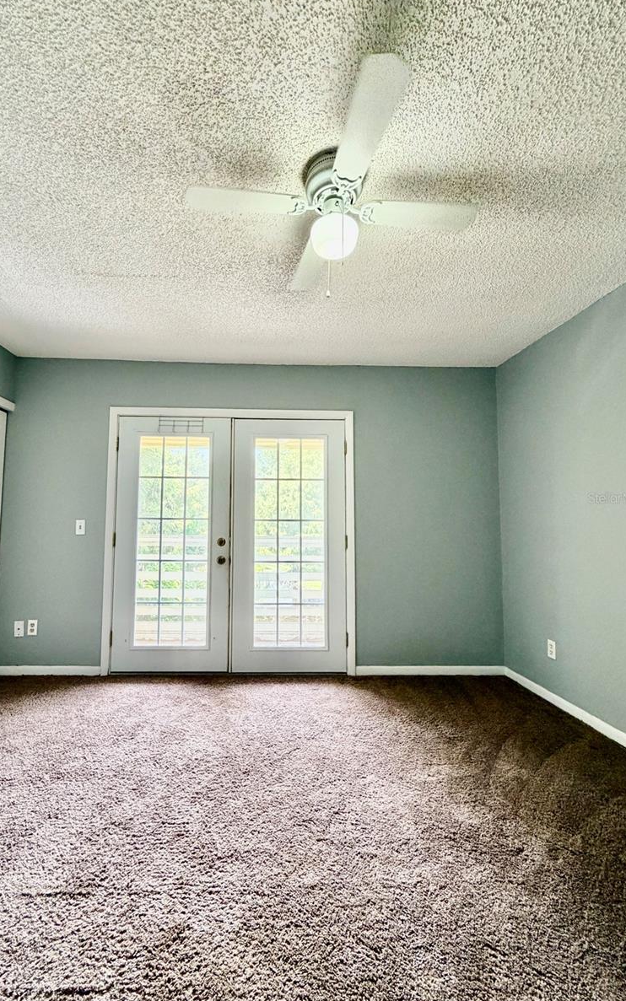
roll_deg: +1.1
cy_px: 498
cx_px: 268
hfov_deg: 74.4
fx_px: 409
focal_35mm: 15
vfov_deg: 101.5
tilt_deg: +3.7
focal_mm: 2.22
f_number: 2.2
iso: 320
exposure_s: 1/121
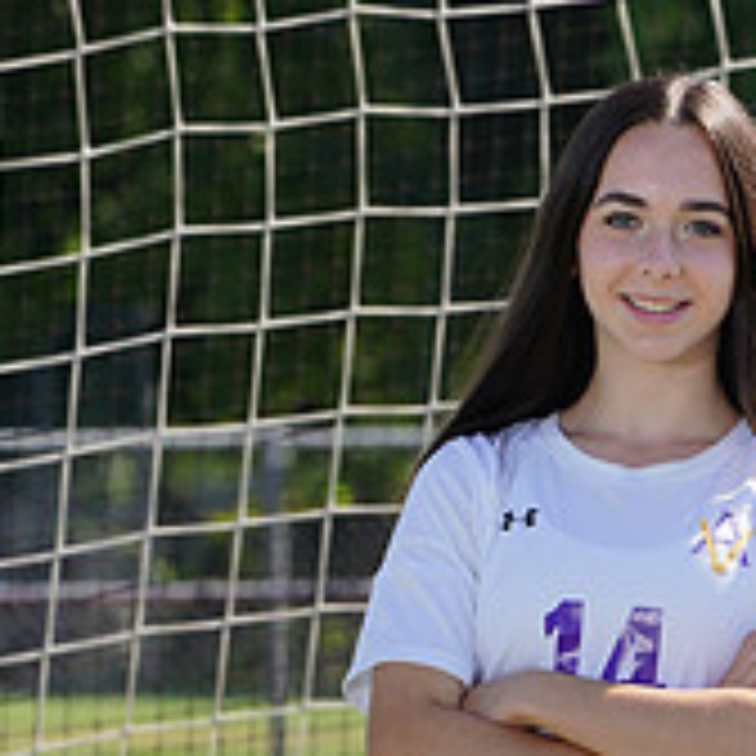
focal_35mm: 689
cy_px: 1156
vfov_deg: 2.5
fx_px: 17024
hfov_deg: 2.5
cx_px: 504
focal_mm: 235
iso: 200
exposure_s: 1/250
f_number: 11
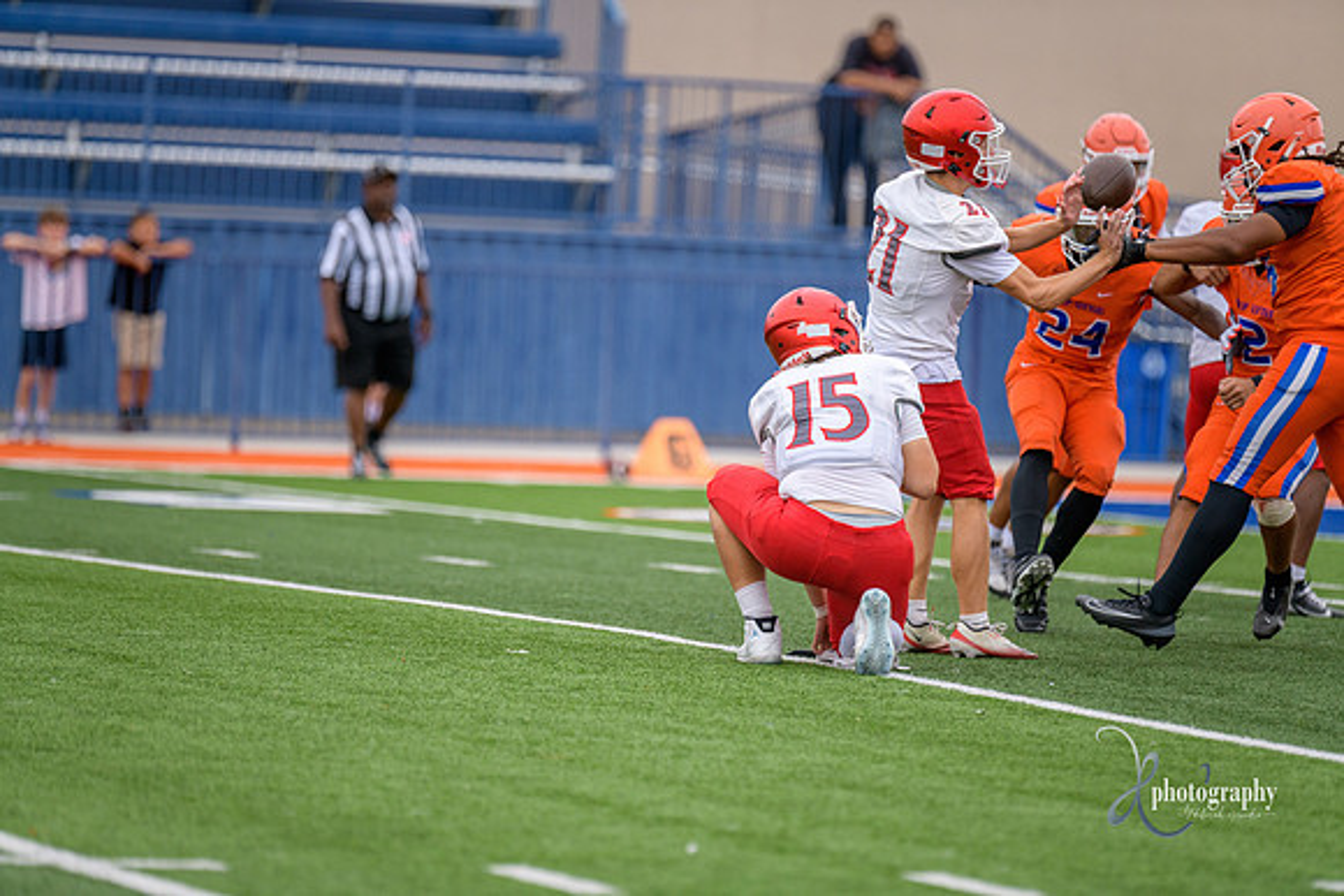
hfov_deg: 8.2
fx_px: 9335
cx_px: 672
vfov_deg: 5.5
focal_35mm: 250
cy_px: 448
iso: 450
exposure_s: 1/1000
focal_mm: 250
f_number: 2.8
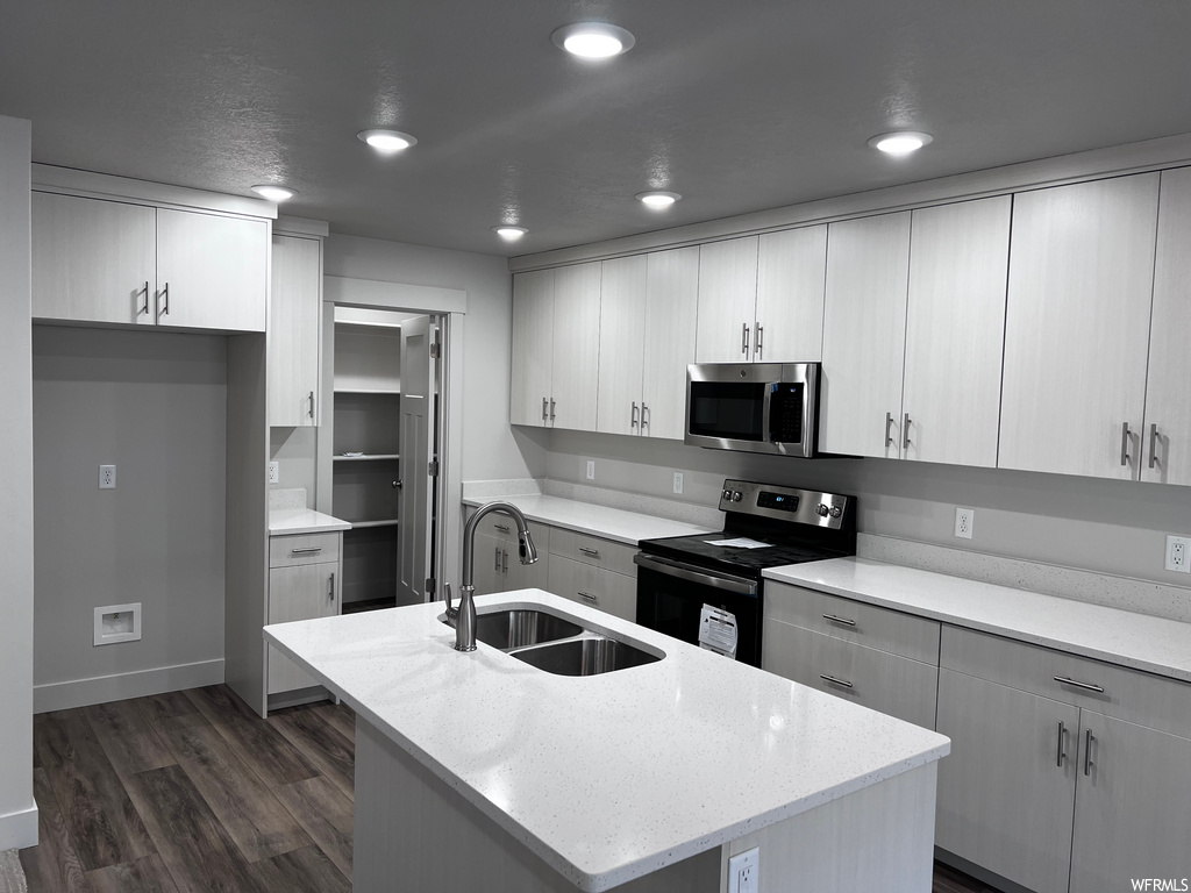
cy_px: 446
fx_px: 895
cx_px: 596
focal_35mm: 26
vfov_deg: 53.1
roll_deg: -1.9
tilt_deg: -3.0
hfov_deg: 67.3
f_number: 1.5
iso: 80
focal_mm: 5.7
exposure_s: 1/120
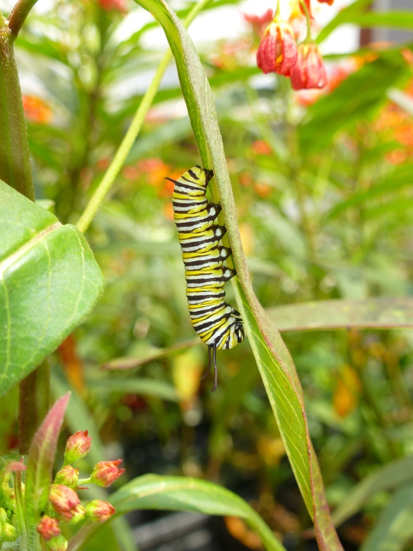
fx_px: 716
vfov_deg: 42.1
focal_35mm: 45
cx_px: 206
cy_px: 276
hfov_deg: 32.2
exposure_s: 1/320
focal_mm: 8
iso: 100
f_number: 4
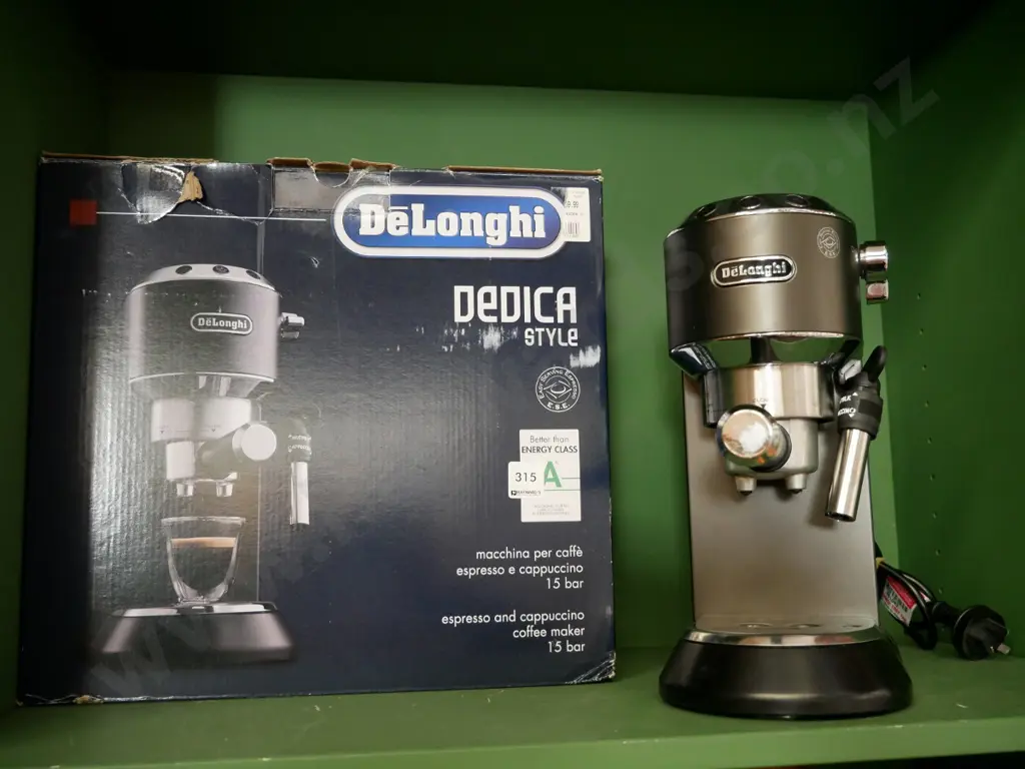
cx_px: 512
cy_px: 384
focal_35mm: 34
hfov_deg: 54.0
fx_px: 1007
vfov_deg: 41.8
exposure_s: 1/60
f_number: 4
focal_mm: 17
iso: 2000
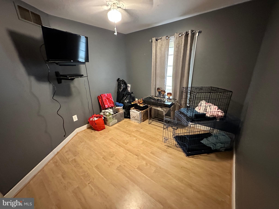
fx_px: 113
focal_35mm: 14
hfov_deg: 102.1
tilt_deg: -21.1
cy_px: 104
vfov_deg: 85.7
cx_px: 140
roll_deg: +1.6
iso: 1250
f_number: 2.2
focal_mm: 2.22
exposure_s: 1/30
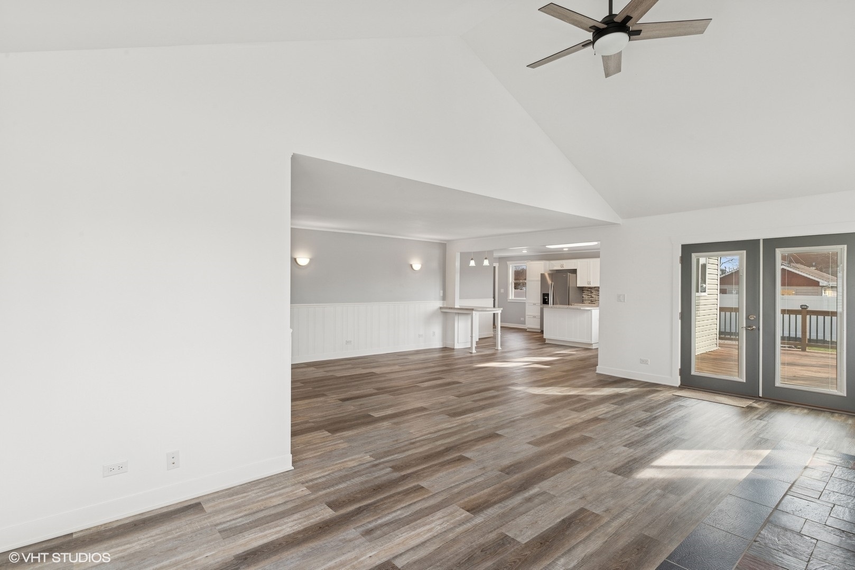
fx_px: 404
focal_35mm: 17
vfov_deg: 70.5
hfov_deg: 93.3
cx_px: 428
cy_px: 285
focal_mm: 17
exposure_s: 1/30
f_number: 11
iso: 200
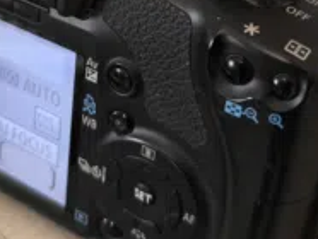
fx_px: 727
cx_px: 123
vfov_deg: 18.0
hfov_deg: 24.6
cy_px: -32
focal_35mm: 79
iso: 1250
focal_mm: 6.14
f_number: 1.65
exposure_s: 1/25
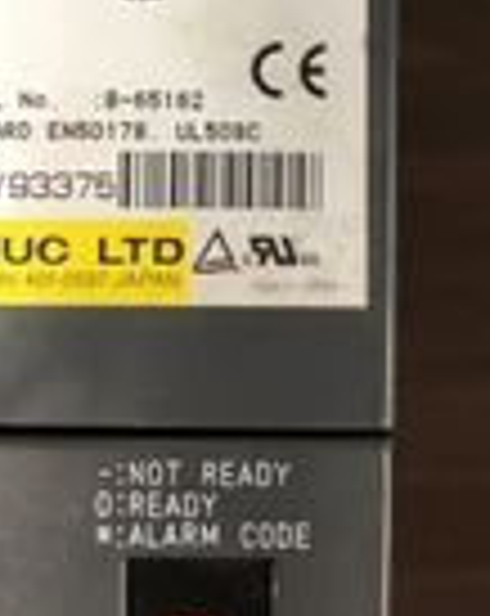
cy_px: -85
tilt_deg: -81.5
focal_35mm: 80
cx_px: 234
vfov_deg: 22.4
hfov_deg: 19.1
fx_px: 1455
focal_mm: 4
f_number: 1.8
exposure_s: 1/16
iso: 50
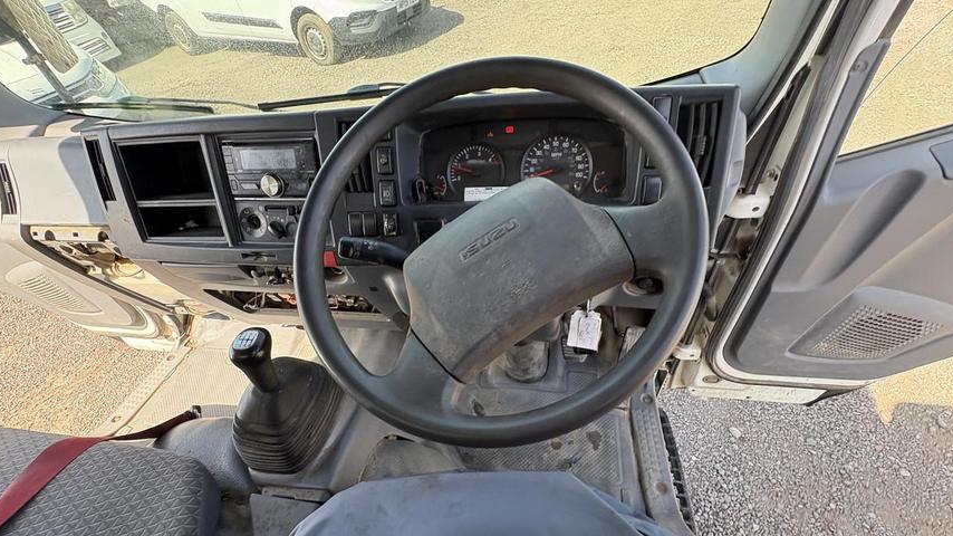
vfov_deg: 66.8
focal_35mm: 16
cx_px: 475
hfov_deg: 99.4
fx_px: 404
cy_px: 304
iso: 100
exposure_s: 1/138
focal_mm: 2.22
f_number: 2.2
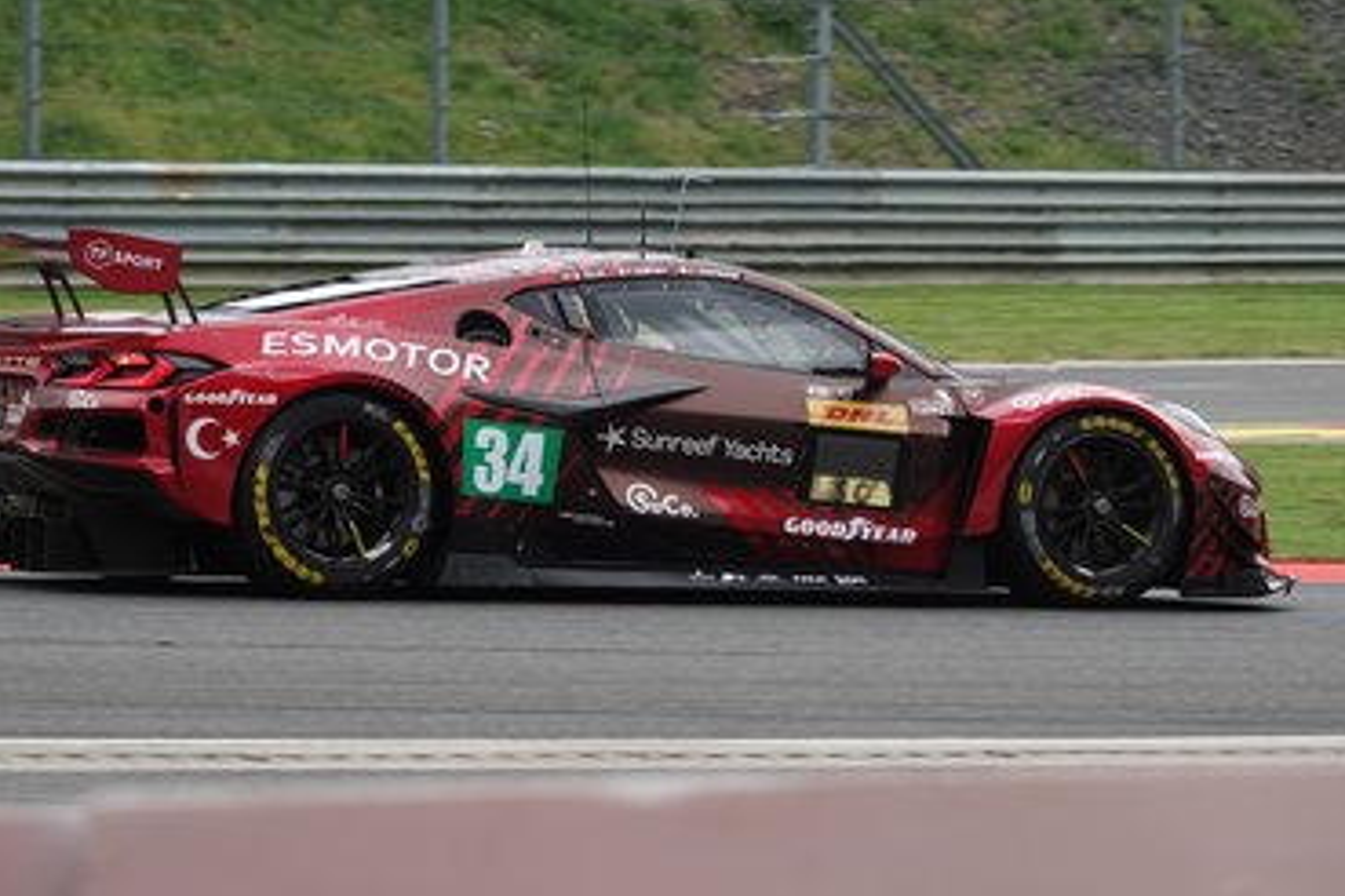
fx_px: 9750
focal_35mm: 261
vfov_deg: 5.3
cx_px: 663
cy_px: 539
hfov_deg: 7.9
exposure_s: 1/800
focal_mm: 78.39
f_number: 4
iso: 200
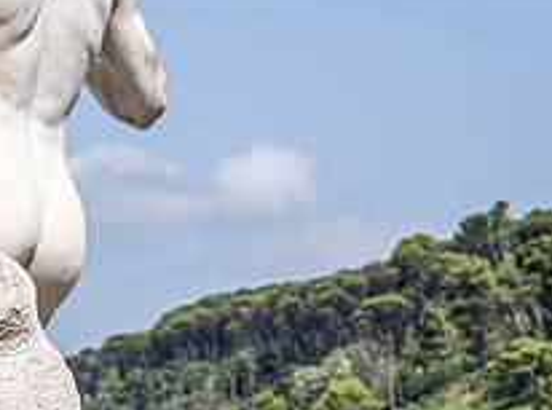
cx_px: 192
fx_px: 3353
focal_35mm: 211
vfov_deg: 7.0
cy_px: 304
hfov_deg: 9.4
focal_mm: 70
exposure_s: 1/2000
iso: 100
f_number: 2.8
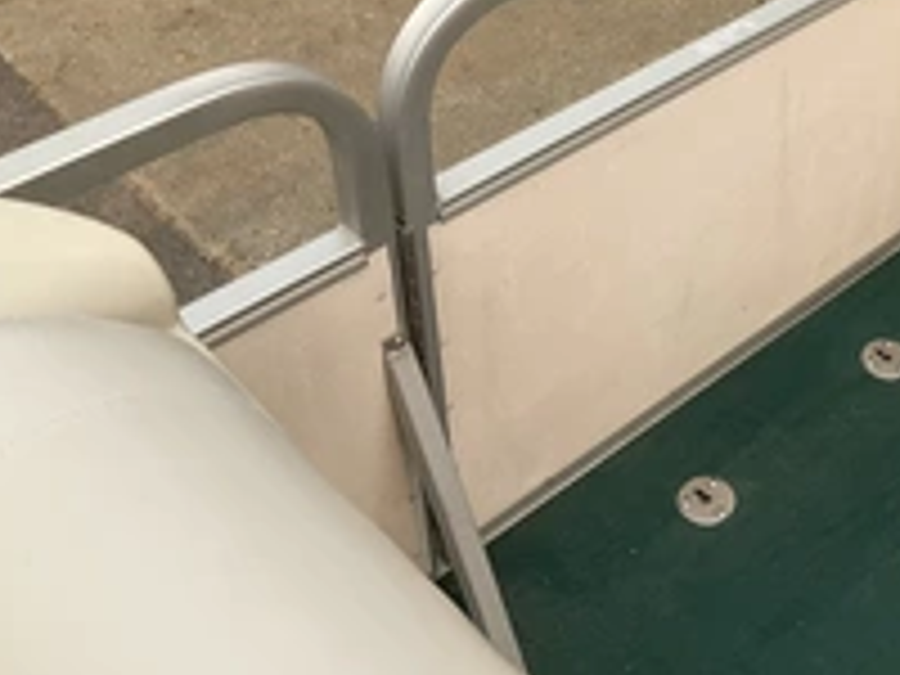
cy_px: 180
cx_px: 806
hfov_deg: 31.7
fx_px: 1508
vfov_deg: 25.0
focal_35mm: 58
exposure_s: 1/1035
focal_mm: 3
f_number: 1.8
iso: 25
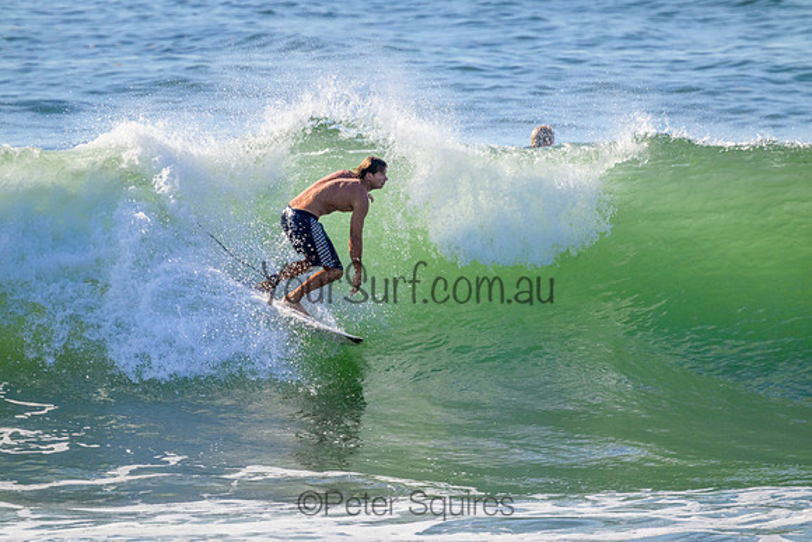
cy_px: 271
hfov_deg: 2.6
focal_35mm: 800
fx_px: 18048
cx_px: 406
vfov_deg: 1.7
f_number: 11
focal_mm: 800
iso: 1250
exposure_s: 1/2000
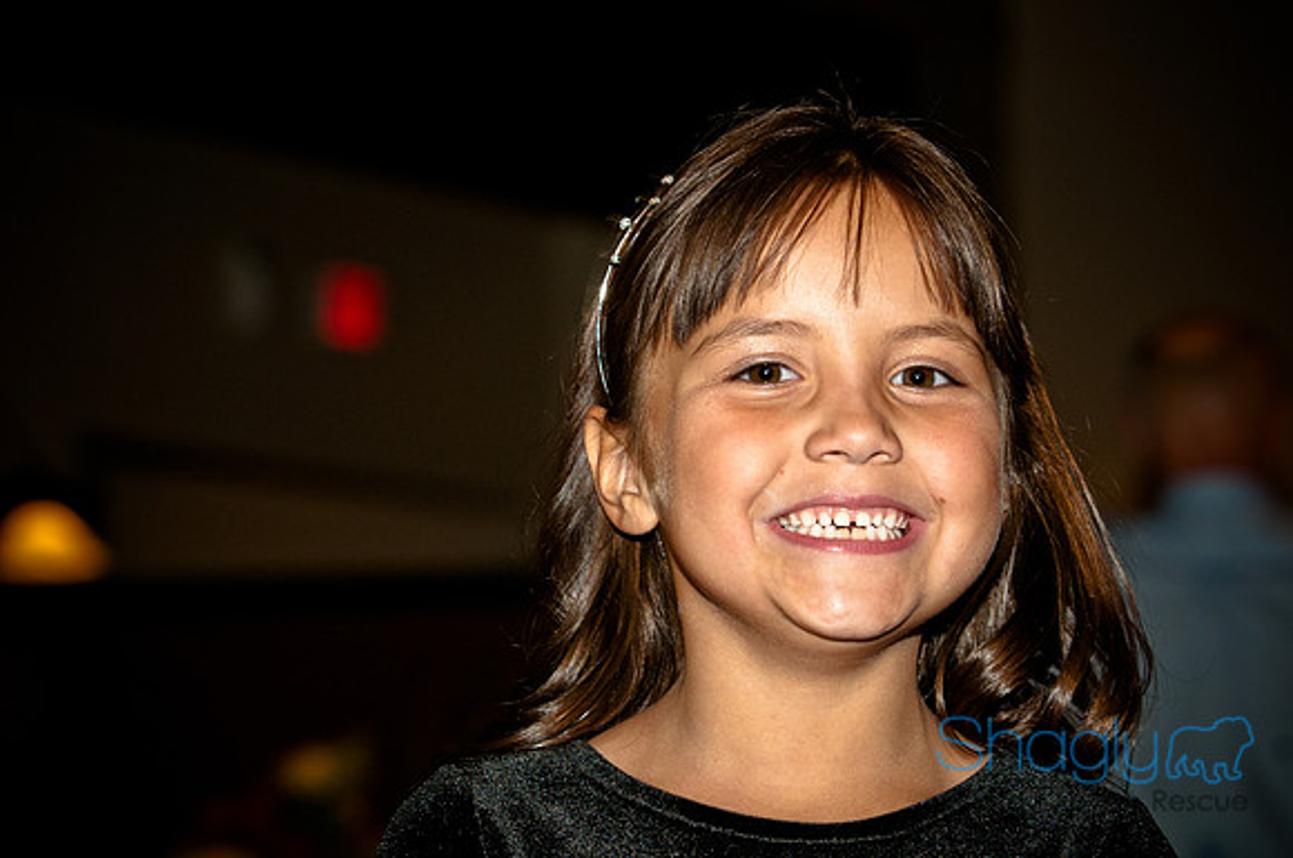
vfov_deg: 9.1
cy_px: 429
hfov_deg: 13.7
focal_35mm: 150
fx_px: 5380
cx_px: 646
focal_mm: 100
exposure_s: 1/60
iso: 400
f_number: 5.6
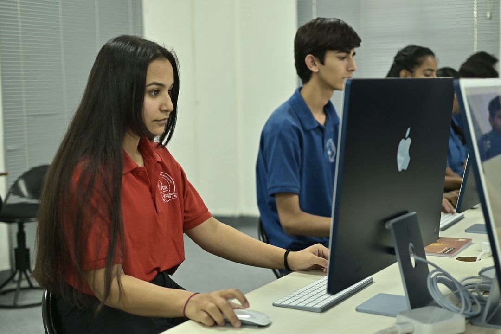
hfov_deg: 38.2
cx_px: 250
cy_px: 167
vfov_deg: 26.0
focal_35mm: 52
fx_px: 724
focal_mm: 35
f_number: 1.8
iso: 200
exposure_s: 1/160
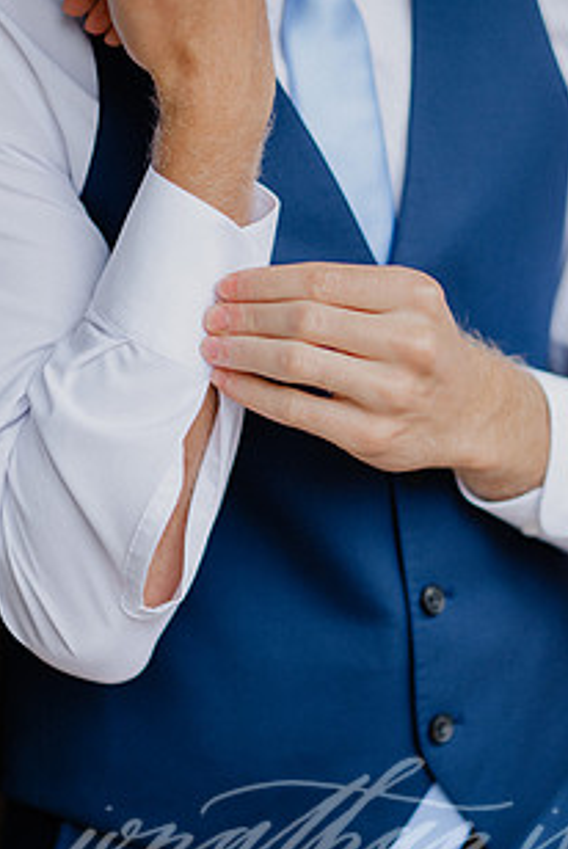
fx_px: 2928
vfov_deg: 16.5
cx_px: 342
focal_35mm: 124
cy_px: 331
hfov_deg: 11.1
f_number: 2
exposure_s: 1/2000
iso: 200
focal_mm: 85
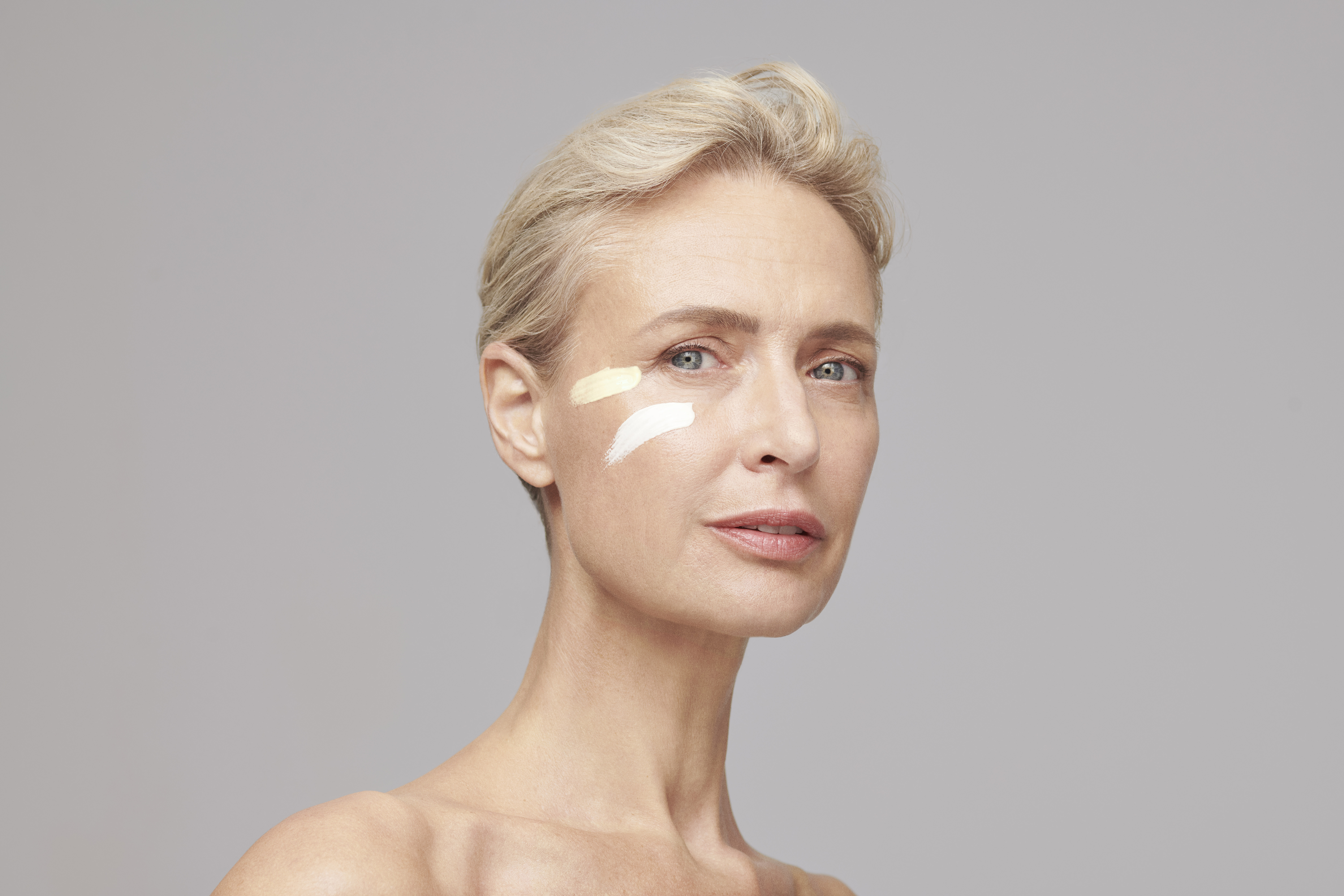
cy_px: 448
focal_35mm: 100
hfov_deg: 20.4
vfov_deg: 13.7
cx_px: 672
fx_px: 3733
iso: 400
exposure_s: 1/250
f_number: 7.1
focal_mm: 100
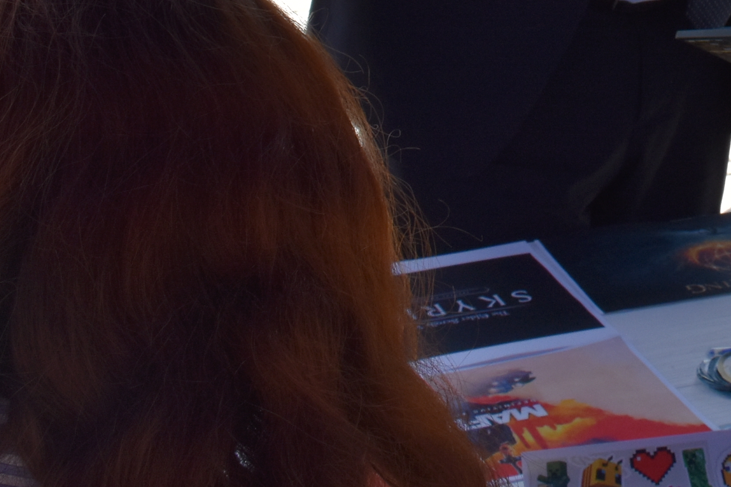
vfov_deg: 13.1
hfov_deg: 20.1
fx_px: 1969
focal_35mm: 97
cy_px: -315
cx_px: 802
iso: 500
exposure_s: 1/400
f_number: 10
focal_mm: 18
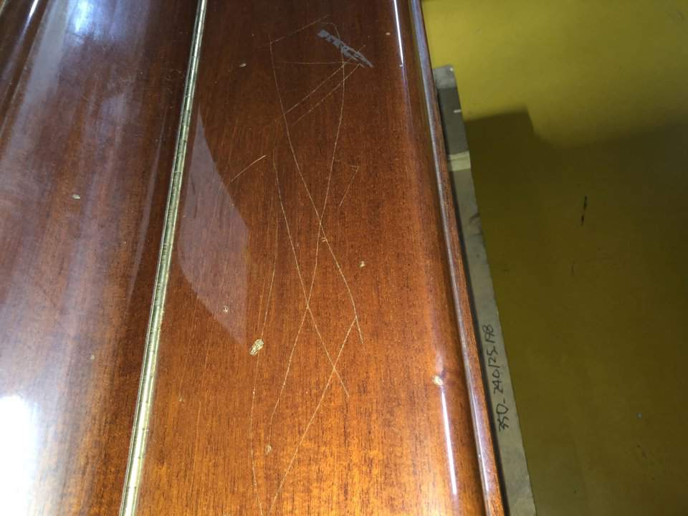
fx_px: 557
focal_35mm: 28
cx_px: 344
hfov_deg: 63.4
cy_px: 258
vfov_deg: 49.7
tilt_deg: -55.7
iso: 100
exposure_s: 1/5
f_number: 1.8
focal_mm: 3.99
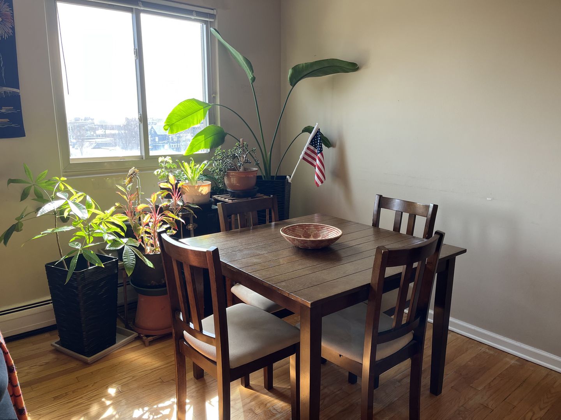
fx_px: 421
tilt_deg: -11.9
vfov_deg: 53.1
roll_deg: +0.6
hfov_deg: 67.3
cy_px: 210
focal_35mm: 26
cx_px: 280
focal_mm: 5.1
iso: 64
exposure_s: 1/122
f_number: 1.6
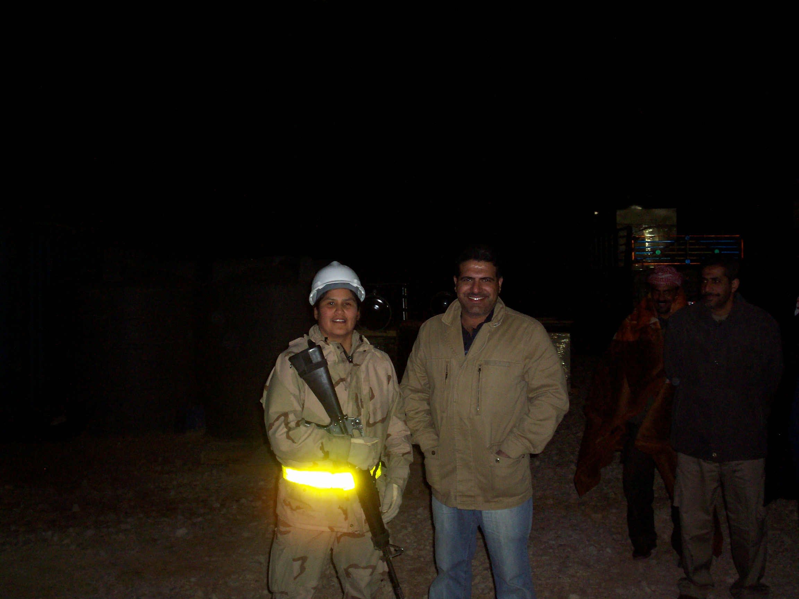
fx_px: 831
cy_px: 300
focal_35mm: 36
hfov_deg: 51.4
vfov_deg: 39.7
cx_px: 400
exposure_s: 1/64
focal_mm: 5.9
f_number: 4.5
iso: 140
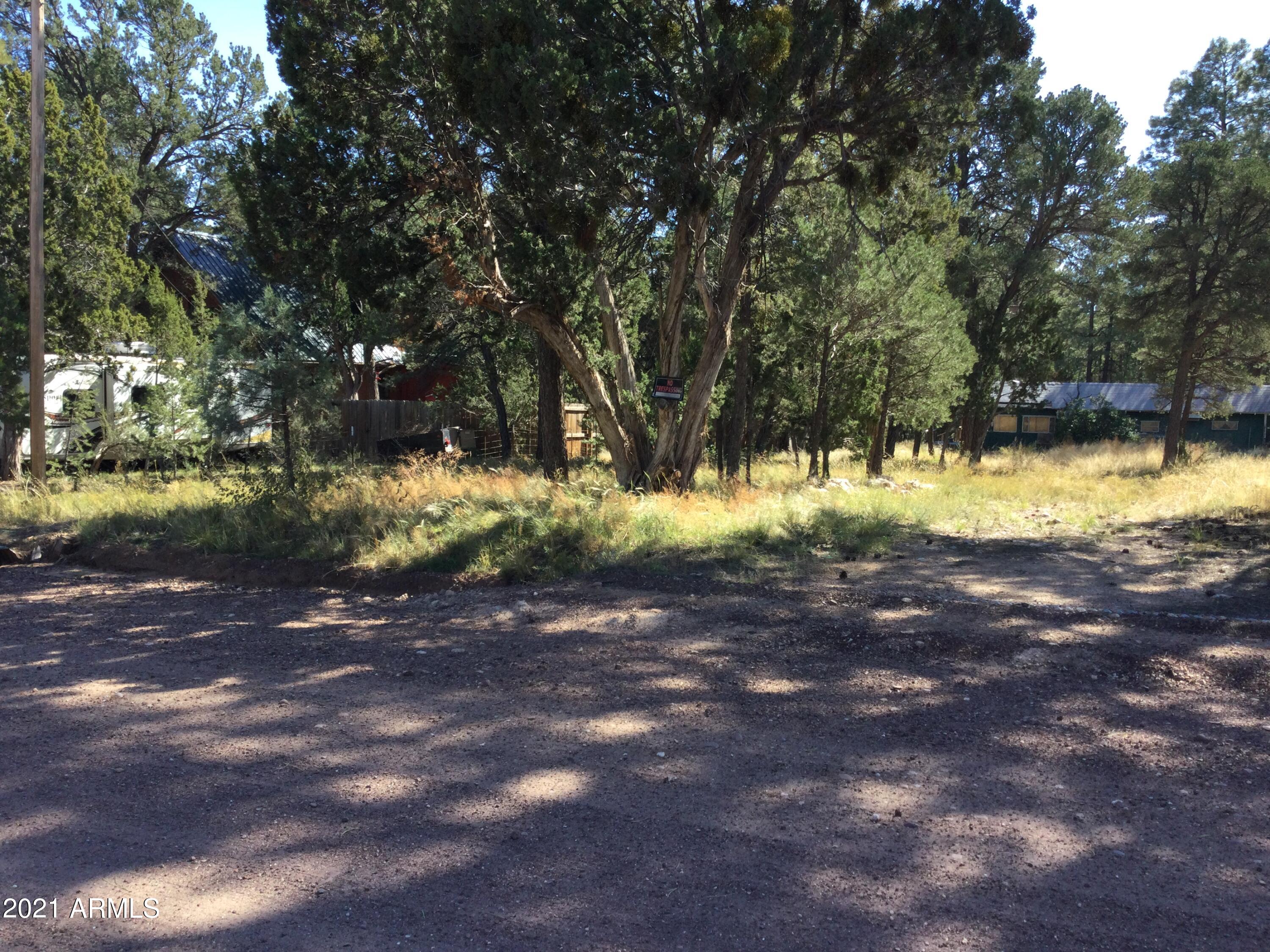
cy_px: 476
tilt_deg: -5.9
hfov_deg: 58.4
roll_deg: -3.0
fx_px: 1137
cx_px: 635
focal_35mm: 31
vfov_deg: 45.4
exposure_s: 1/272
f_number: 2.4
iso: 25
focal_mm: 3.3
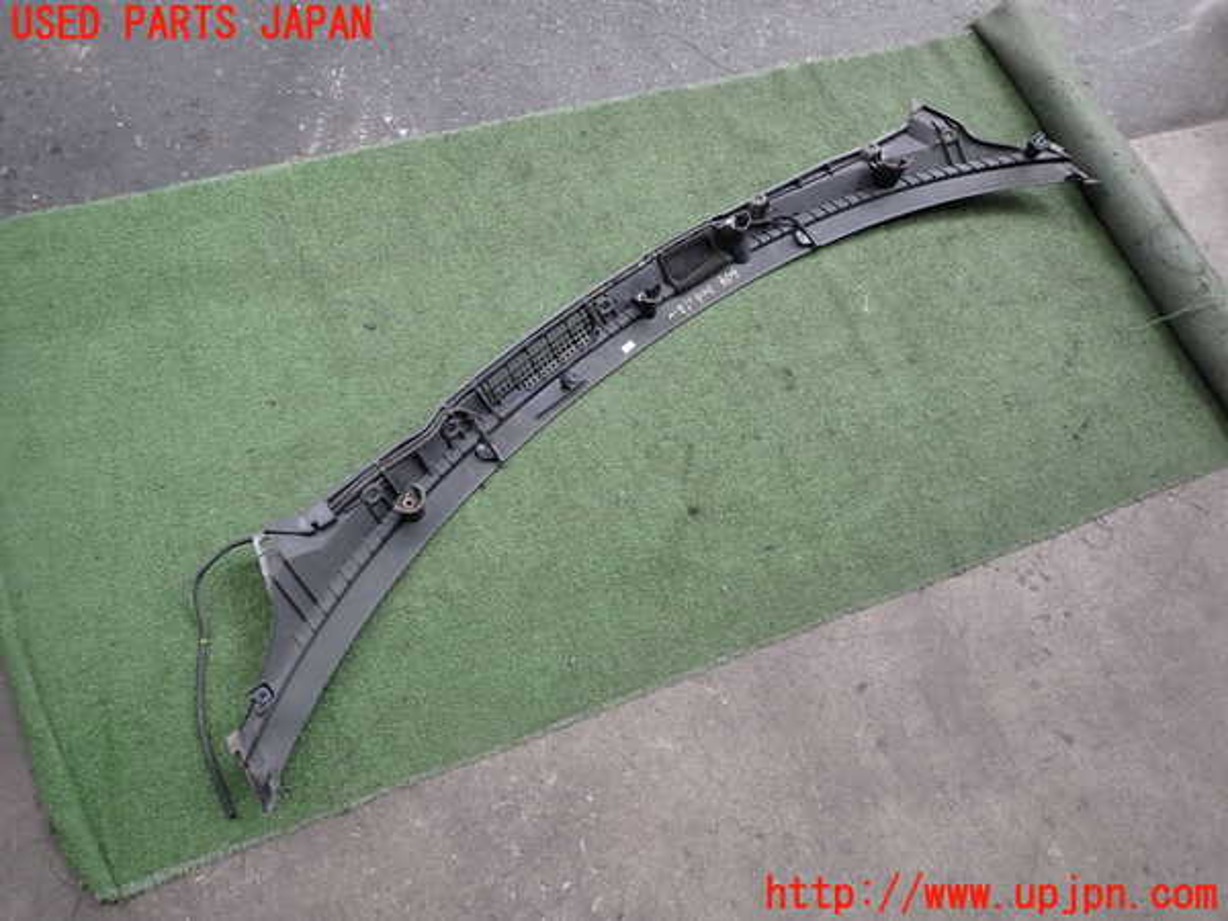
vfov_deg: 54.9
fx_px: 887
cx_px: 614
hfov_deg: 69.4
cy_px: 460
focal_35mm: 25
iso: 160
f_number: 2
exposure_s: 1/125
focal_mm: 4.5
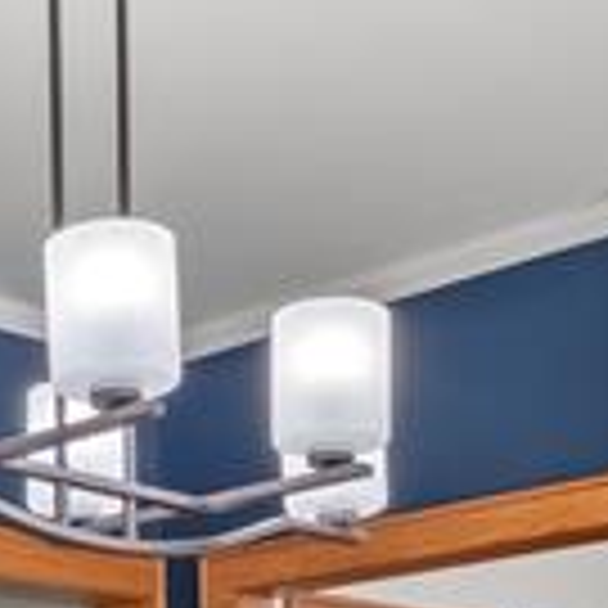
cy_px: 874
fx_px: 1928
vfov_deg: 16.5
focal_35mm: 97
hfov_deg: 17.5
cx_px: -9
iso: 640
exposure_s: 1/2
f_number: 8
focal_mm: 10
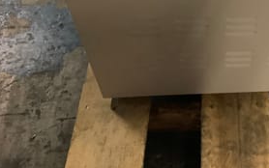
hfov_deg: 33.0
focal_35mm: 59
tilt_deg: -49.1
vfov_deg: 21.4
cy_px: 10
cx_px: 236
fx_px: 433
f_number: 2.4
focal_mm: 3.3
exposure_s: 1/33
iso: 320
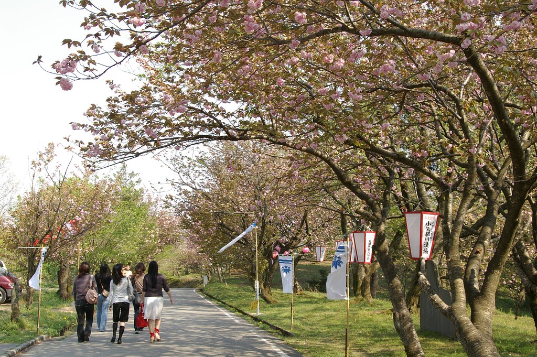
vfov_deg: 31.8
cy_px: 178
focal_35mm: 42
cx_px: 268
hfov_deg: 46.4
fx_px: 626
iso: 200
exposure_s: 1/100
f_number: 8
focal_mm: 28
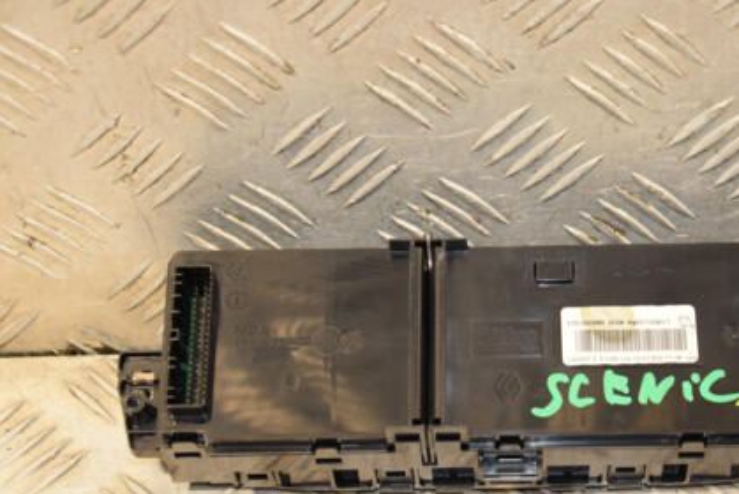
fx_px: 2116
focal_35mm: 103
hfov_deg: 19.7
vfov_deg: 13.3
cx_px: 527
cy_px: 321
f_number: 5
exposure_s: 1/200
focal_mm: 48
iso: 800
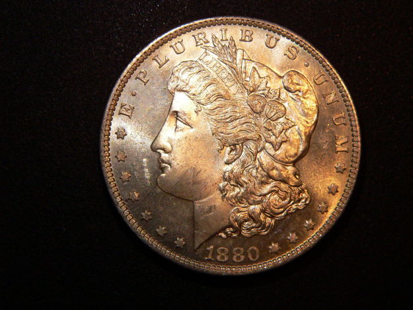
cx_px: 206
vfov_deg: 14.1
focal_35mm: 105
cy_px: 155
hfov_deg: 18.7
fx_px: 1253
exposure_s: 1/640
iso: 200
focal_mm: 17.4
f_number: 5.6
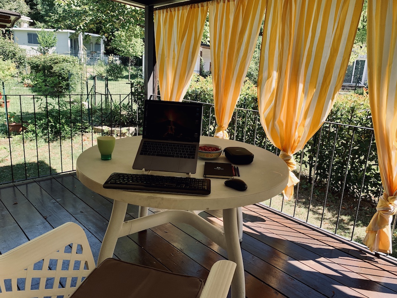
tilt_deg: -15.1
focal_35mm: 26
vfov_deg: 53.1
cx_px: 198
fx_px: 298
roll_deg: -4.2
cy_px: 149
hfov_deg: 67.3
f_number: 1.8
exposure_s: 1/268
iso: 25
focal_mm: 4.25
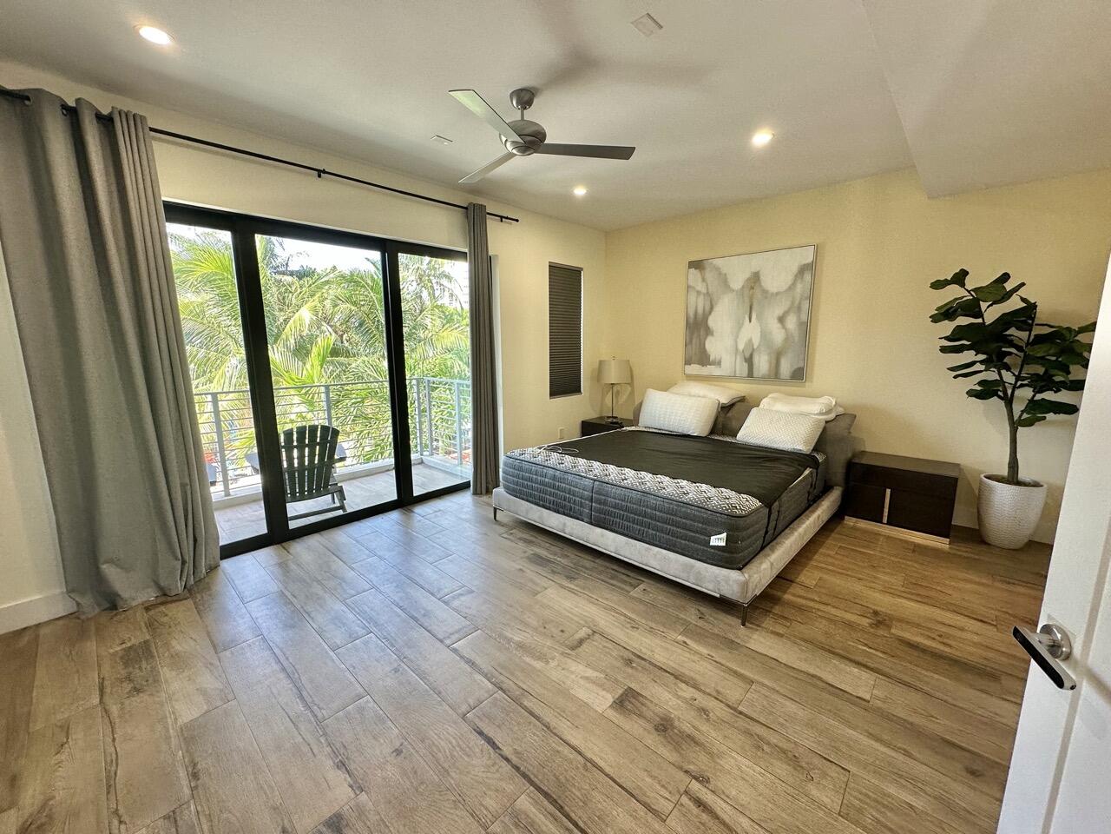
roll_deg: +0.9
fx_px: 449
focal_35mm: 14
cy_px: 417
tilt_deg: -8.1
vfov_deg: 85.7
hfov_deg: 102.1
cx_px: 556
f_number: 2.2
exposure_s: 1/120
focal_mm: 2.22
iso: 100
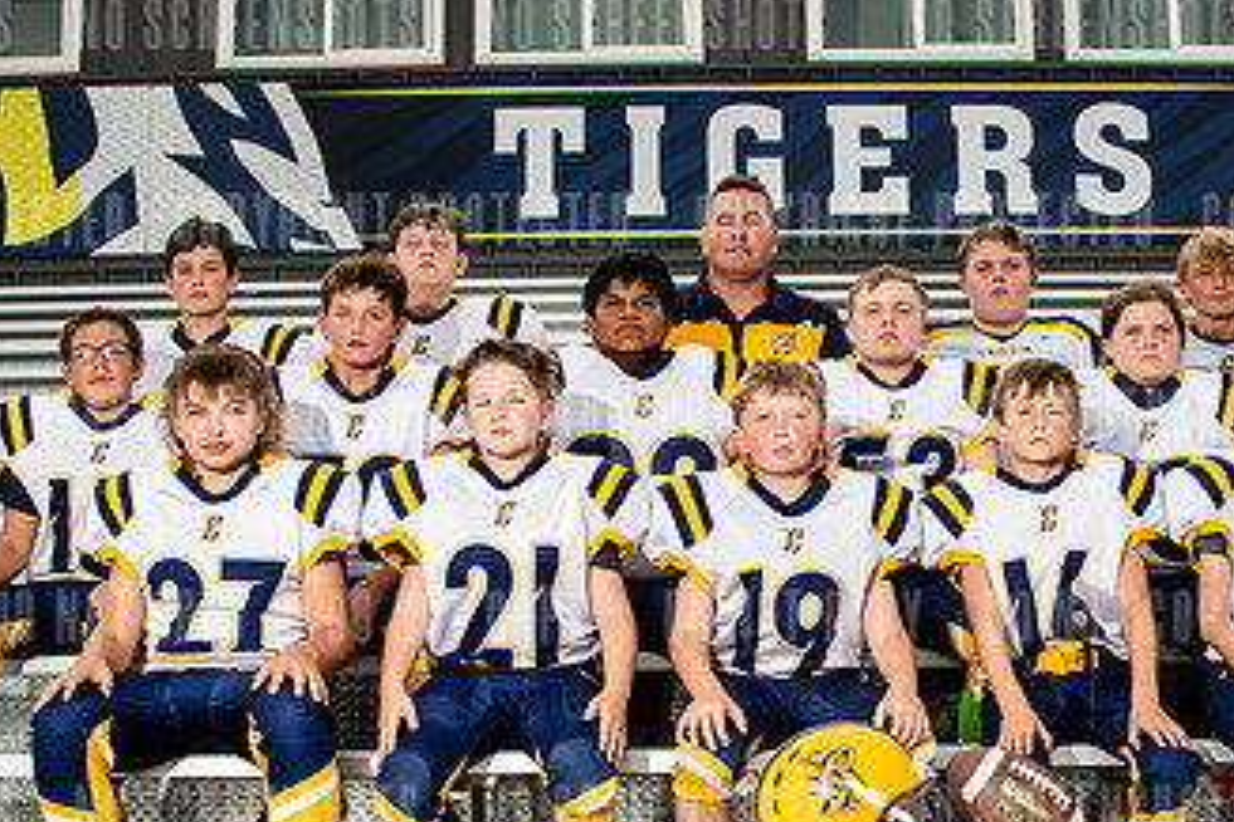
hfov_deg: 32.2
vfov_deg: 21.8
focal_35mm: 62
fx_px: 2125
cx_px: 762
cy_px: 579
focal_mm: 35
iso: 160
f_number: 7.1
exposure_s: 1/250
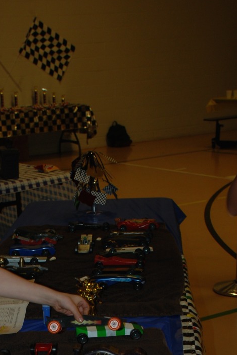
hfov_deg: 18.7
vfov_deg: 26.2
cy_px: 377
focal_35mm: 72
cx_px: 36
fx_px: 709
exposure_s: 1/60
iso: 200
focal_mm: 22
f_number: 3.8
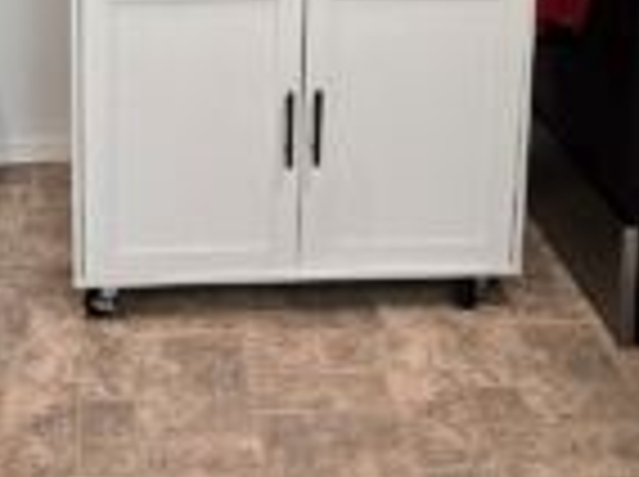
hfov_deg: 29.5
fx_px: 1198
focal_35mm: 65
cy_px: -189
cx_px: 176
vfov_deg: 20.1
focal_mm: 5.4
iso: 250
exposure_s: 1/120
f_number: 1.8
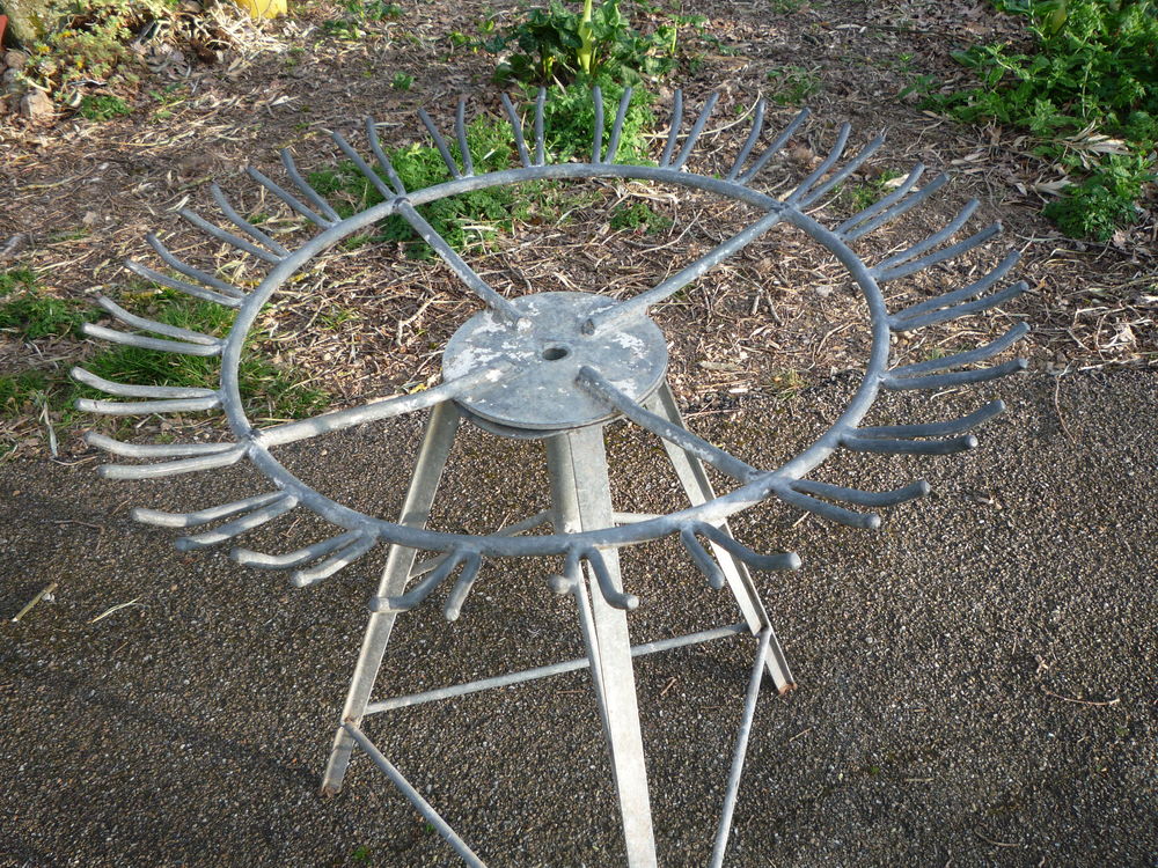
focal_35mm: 30
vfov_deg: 46.8
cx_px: 579
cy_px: 434
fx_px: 1004
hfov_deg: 60.0
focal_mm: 5.2
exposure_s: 1/100
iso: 100
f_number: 3.5
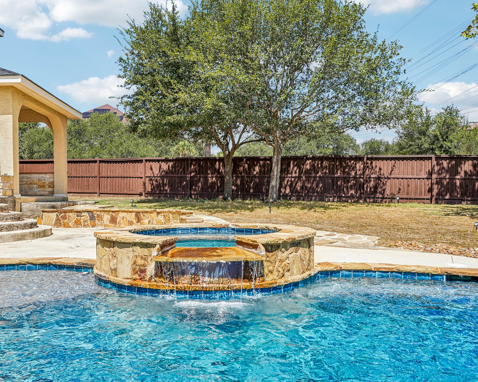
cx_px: 206
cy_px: 194
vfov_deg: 49.1
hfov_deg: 59.2
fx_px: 418
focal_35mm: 30
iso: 100
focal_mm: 25.5
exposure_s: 1/250
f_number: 8
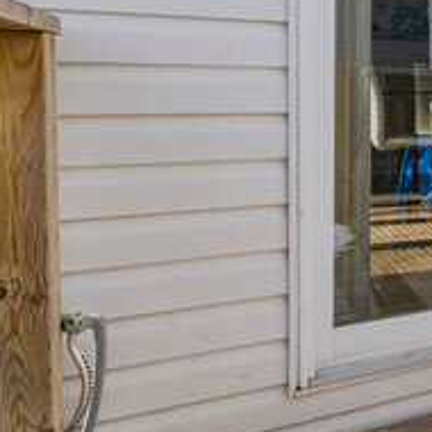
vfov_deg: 37.8
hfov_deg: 27.4
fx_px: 607
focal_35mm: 43
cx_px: 646
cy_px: 90
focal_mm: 10
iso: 100
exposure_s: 1/60
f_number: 20
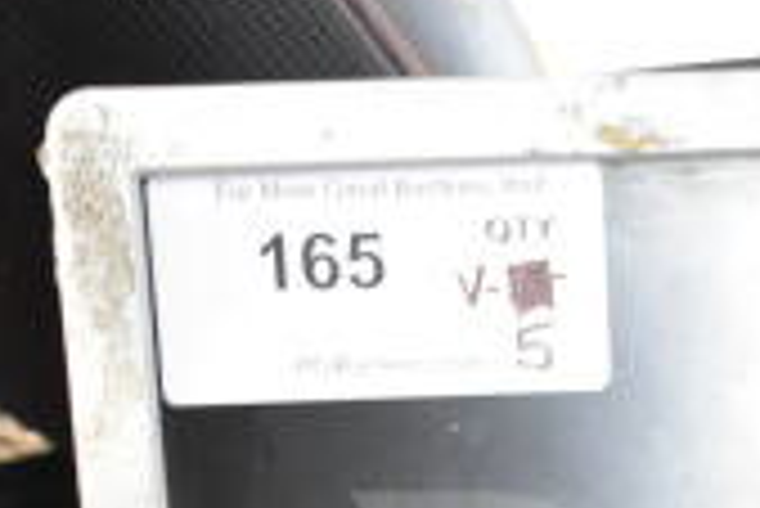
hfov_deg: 18.4
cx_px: 751
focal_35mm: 108
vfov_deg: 11.9
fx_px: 2282
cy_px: 847
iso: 2800
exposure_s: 1/30
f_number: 3.8
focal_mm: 20
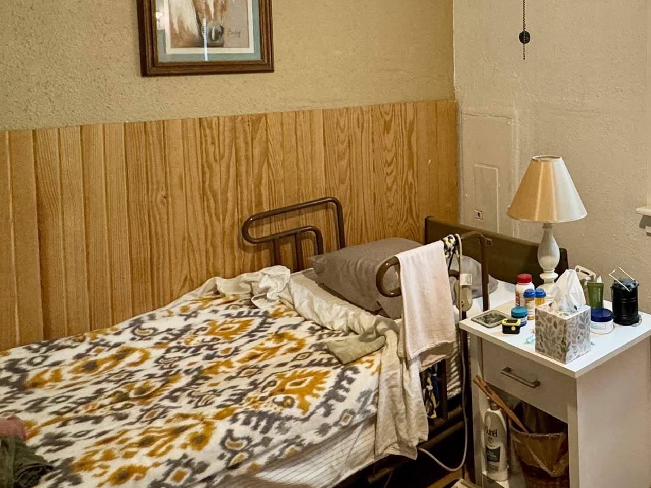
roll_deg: +1.0
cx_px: 545
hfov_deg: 49.9
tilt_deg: -2.8
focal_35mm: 34
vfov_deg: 40.1
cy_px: 96
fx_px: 639
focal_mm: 2.22
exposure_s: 1/60
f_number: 2.2
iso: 250
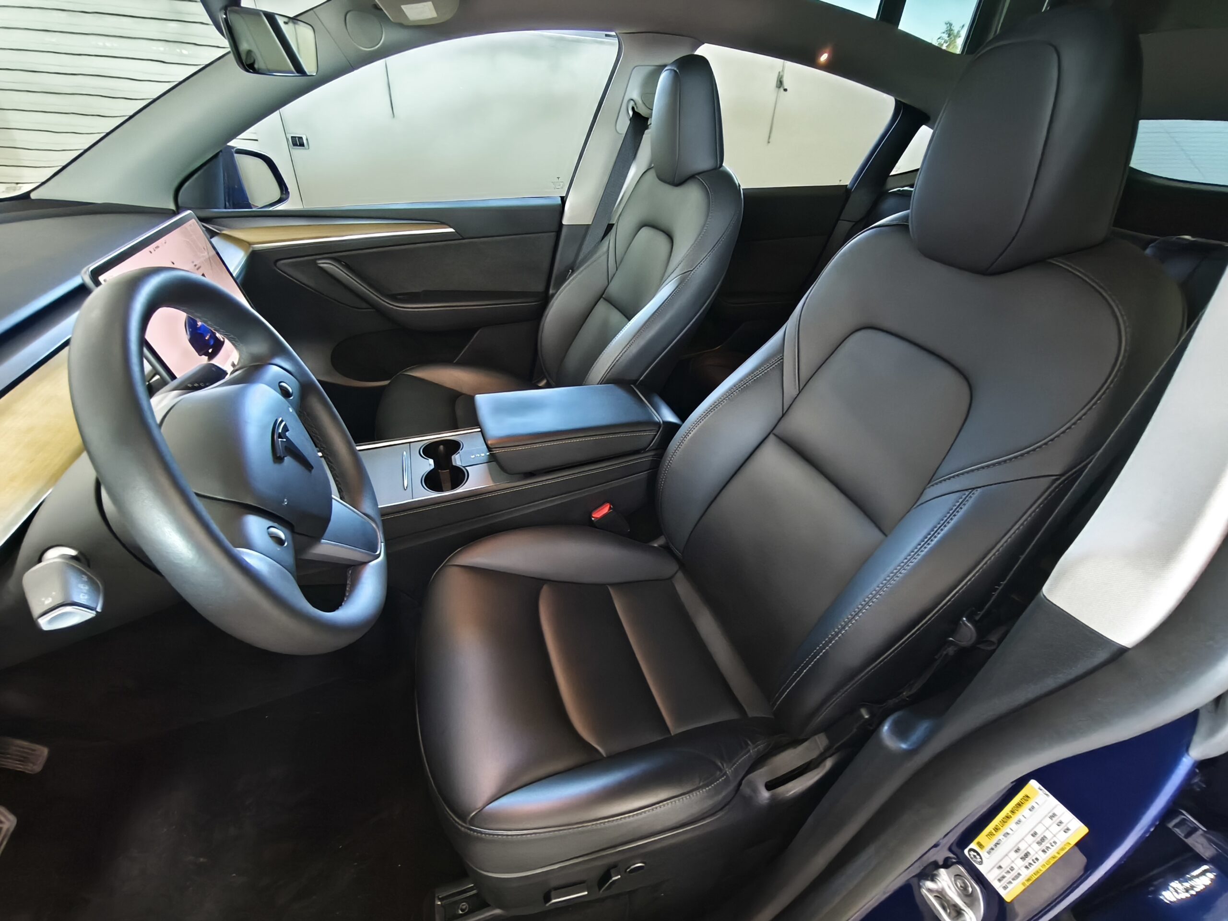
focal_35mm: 15
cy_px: 460
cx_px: 614
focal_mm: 1.91
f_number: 2.2
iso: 1250
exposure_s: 1/11.1
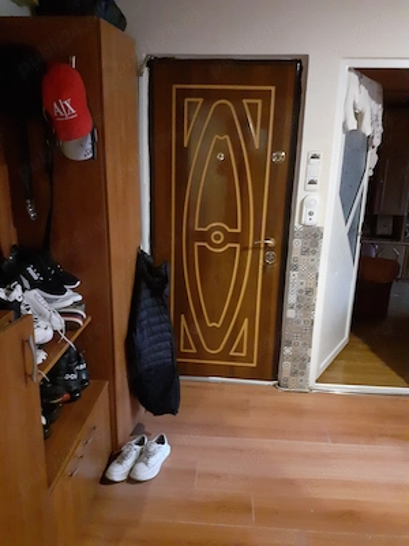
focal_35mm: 27
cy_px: 273
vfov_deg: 65.3
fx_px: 425
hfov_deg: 51.4
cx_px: 204
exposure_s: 1/17
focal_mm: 3.6
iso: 1000
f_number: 1.9
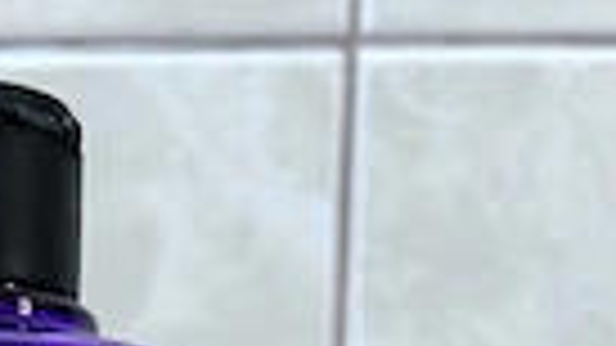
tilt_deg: -10.4
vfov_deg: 11.5
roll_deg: -0.8
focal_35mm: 83
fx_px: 1355
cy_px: 885
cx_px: 40
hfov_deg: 24.7
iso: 250
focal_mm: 5.7
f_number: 1.5
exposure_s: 1/50
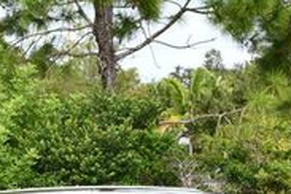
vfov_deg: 7.5
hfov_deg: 11.3
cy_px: 262
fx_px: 1471
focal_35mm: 182
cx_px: 199
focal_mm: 26
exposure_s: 1/250
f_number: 8
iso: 200
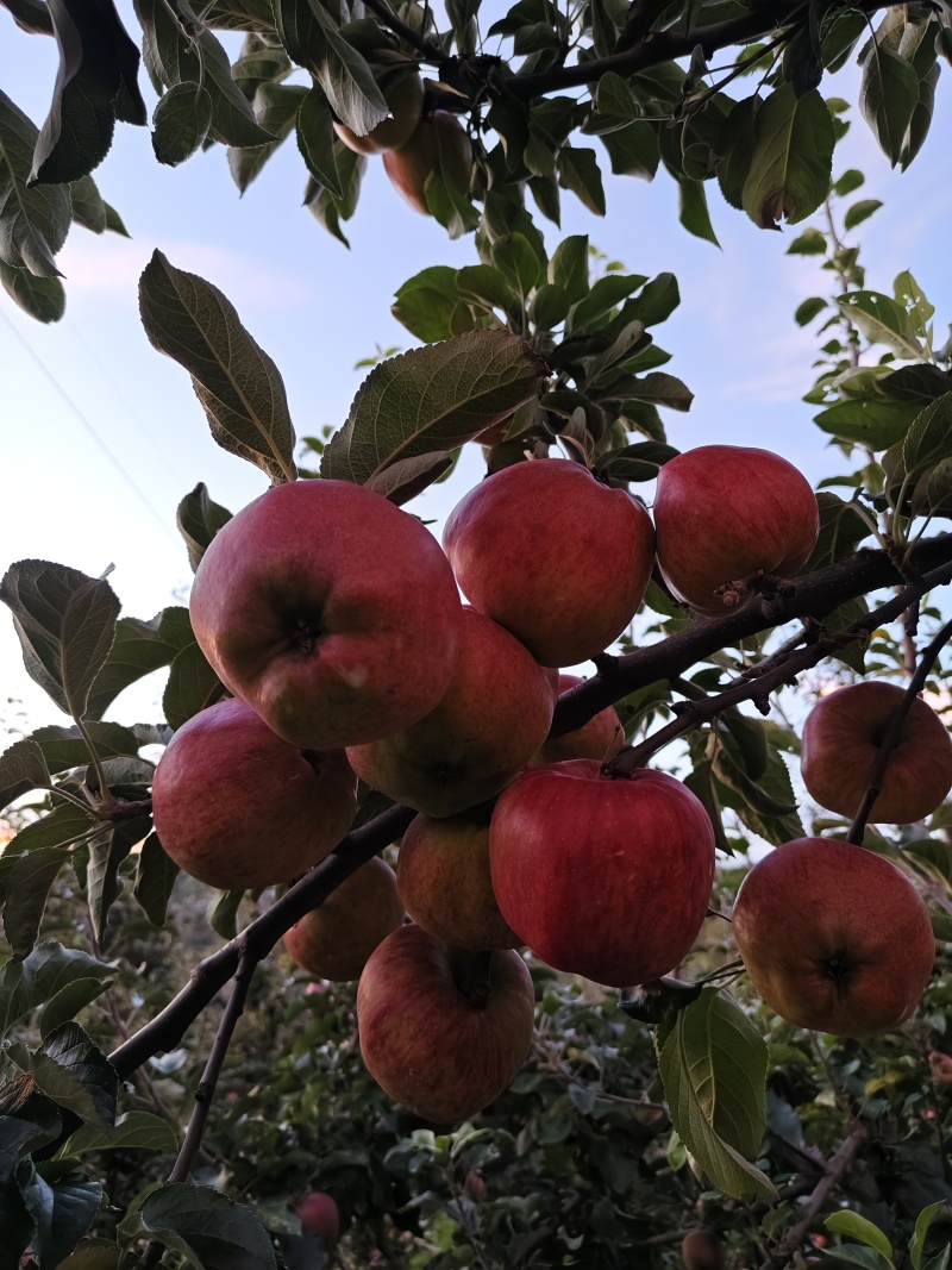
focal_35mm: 23
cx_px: 476
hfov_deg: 58.9
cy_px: 635
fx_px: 844
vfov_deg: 73.9
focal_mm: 5.56
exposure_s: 1/50
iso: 402
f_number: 1.88
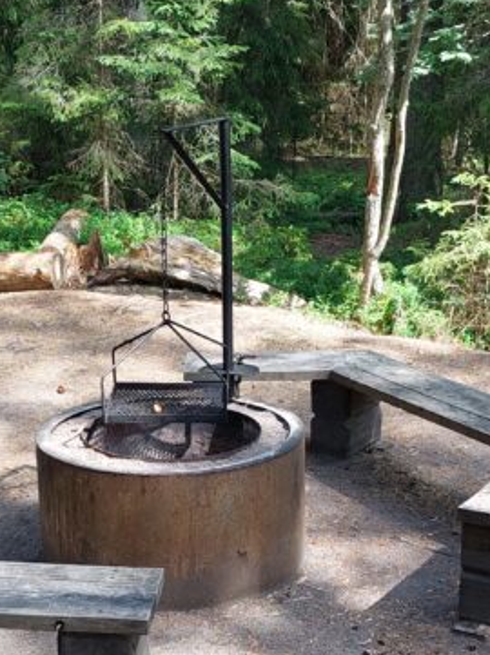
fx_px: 1342
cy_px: 452
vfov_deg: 27.2
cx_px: 203
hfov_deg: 20.7
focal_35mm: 71
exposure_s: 1/122
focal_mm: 5.23
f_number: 1.8
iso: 25
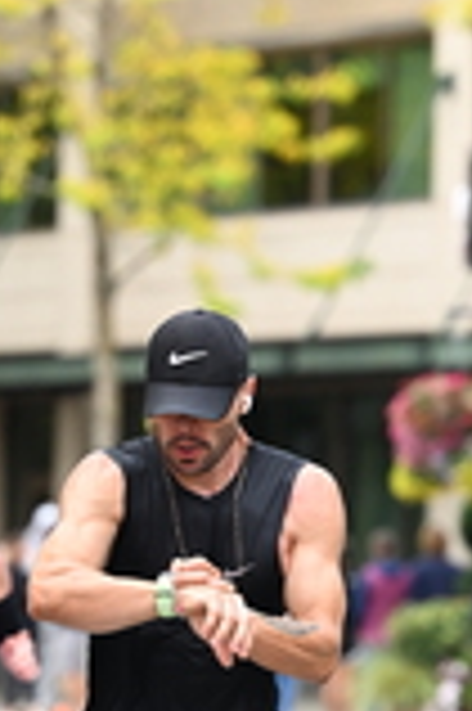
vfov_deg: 5.1
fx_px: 7903
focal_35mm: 401
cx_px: 272
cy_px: 405
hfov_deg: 3.4
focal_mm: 115
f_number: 2.8
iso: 1000
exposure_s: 1/2000
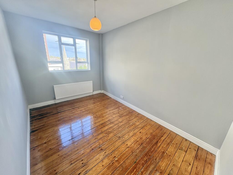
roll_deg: -1.3
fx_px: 94
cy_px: 88
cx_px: 116
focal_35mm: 14
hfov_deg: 102.1
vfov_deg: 85.7
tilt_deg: -15.2
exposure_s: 1/109
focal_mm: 2.22
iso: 100
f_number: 2.2
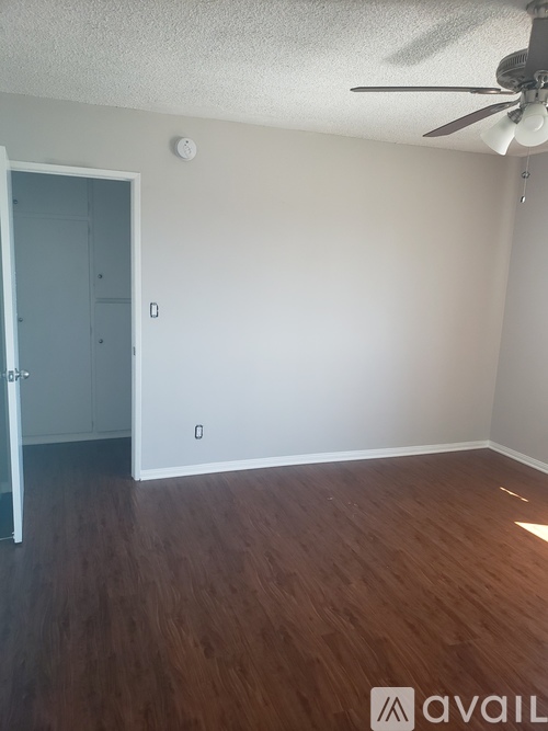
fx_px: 549
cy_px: 366
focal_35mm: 26
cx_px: 274
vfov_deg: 67.3
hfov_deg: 53.0
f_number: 2.4
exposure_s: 1/50
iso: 80
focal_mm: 4.3
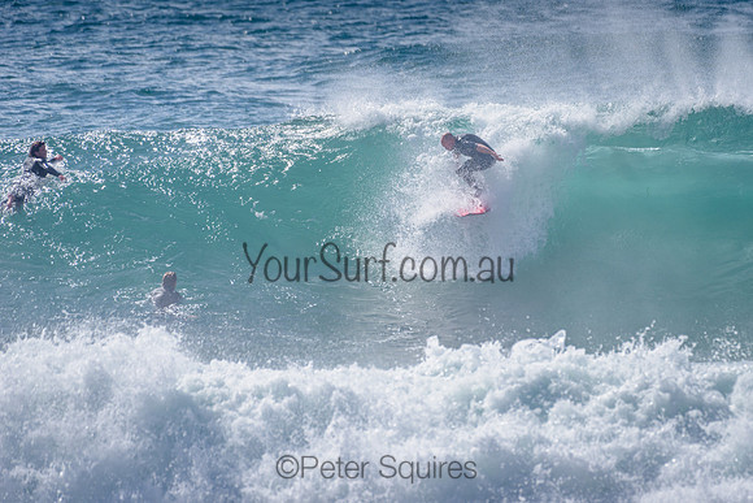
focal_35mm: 612
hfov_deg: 3.4
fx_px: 12807
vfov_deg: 2.2
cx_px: 461
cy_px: 195
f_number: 5.6
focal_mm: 500
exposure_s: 1/2000
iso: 90
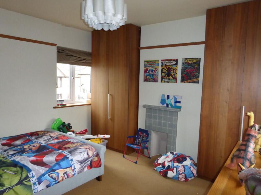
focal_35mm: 25
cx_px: 130
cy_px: 98
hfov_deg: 69.4
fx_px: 188
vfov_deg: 54.9
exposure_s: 1/60
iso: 500
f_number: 3.3
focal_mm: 4.3
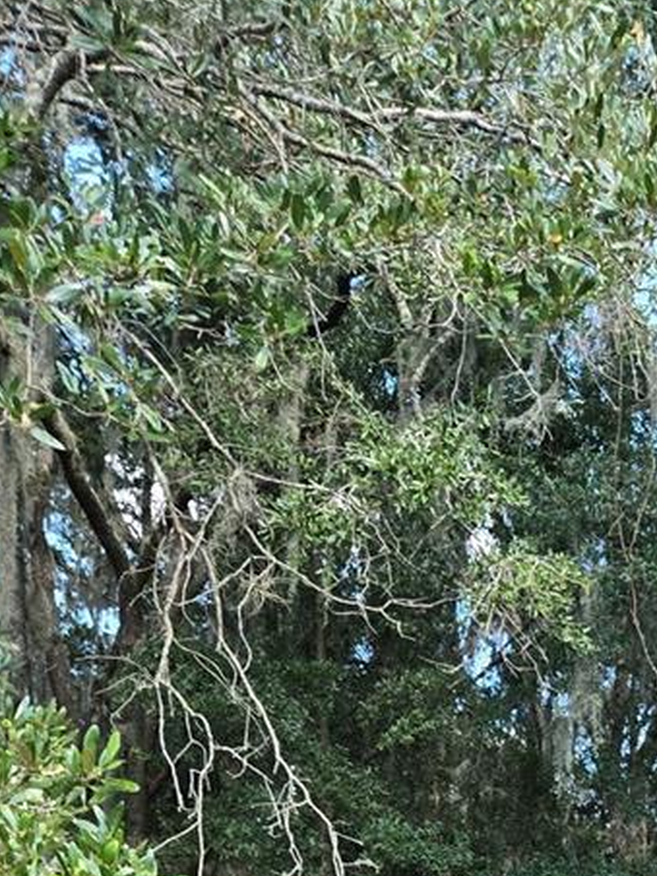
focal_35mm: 61
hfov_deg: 22.4
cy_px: 1076
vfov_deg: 27.5
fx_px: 1544
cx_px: 758
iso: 40
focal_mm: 5.4
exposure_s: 1/180
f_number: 1.8
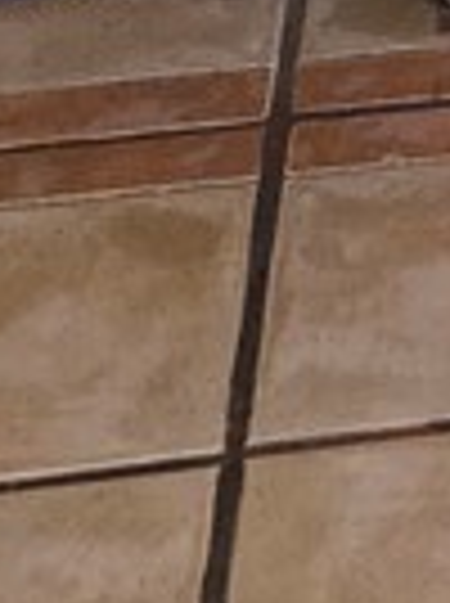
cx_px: 1179
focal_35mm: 176
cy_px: -1242
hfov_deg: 7.7
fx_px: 3060
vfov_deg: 9.0
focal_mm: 6.3
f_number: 1.7
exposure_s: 1/120
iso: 800
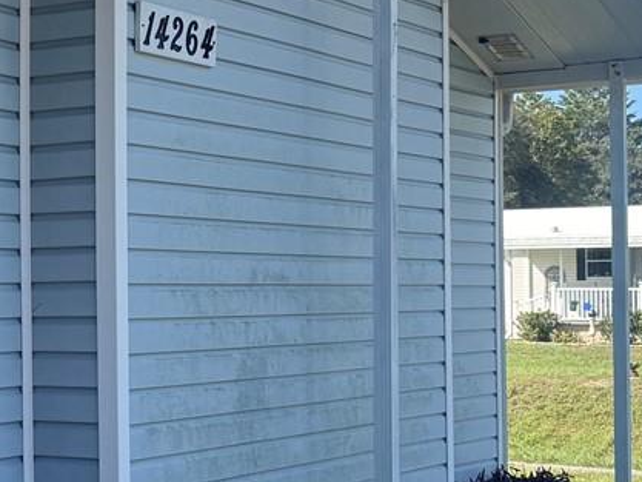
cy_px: 249
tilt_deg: +1.2
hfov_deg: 19.8
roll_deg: +0.0
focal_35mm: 92
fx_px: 1707
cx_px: -162
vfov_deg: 16.1
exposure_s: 1/2525
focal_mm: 6.76
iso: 100
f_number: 1.78
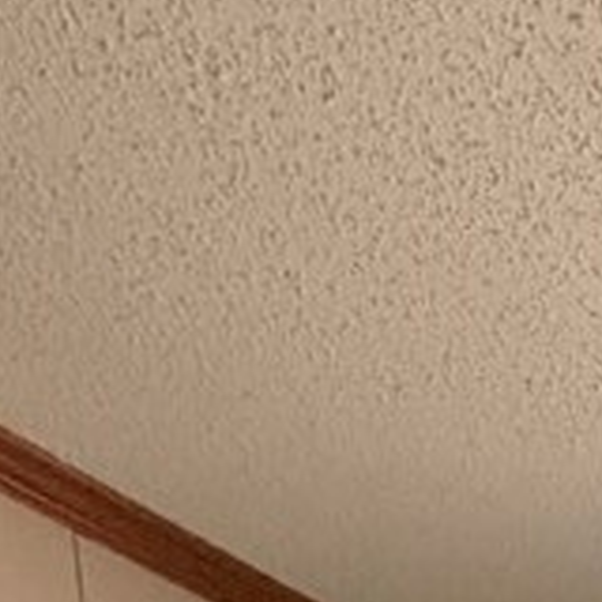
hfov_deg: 20.9
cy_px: 1716
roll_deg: -0.5
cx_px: 651
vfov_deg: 12.2
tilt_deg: -21.8
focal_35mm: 79
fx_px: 1554
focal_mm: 2.22
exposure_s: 1/60
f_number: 2.2
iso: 320
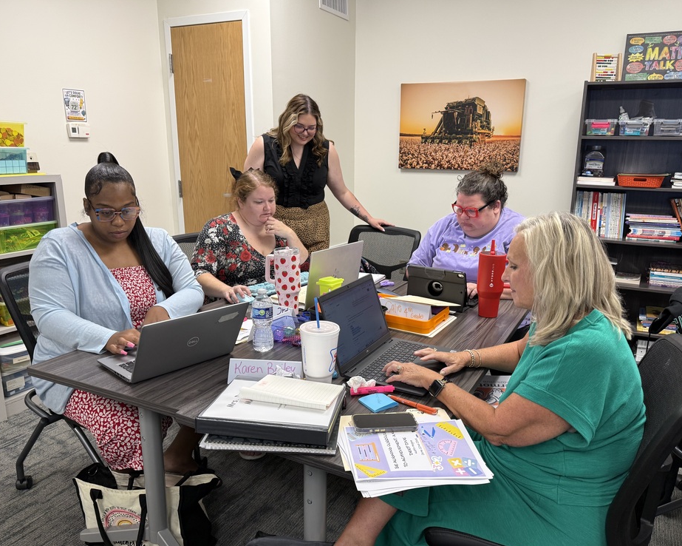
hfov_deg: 65.9
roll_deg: -1.4
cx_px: 368
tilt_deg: -14.3
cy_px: 280
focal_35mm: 26
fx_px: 525
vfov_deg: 54.9
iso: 160
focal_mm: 6.76
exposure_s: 1/60
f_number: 1.78
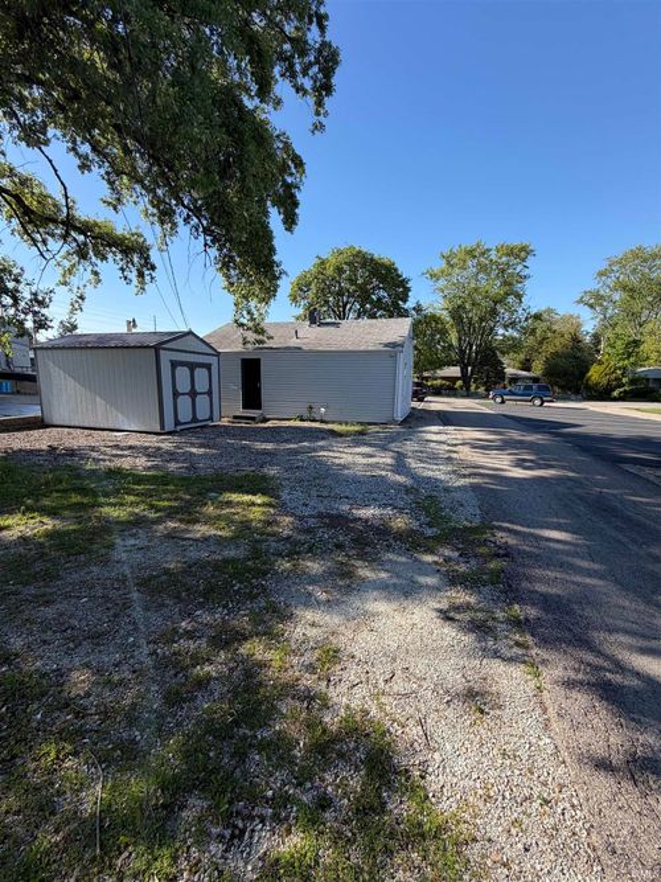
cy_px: 441
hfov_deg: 85.7
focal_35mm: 14
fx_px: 357
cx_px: 330
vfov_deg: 102.1
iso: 40
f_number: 2.2
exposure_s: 1/686
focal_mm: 2.22
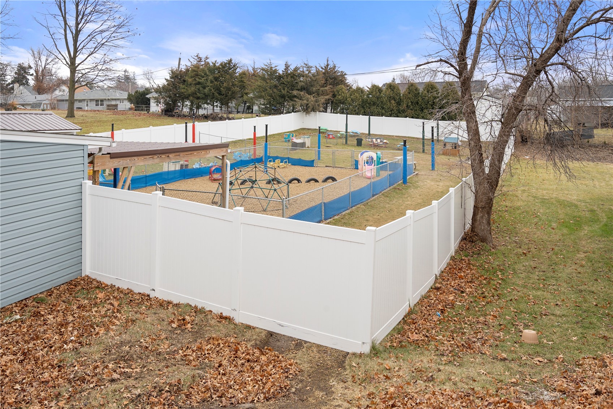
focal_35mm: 28
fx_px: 477
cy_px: 204
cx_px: 306
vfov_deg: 46.4
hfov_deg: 65.5
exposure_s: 1/25
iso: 400
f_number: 9
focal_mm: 28
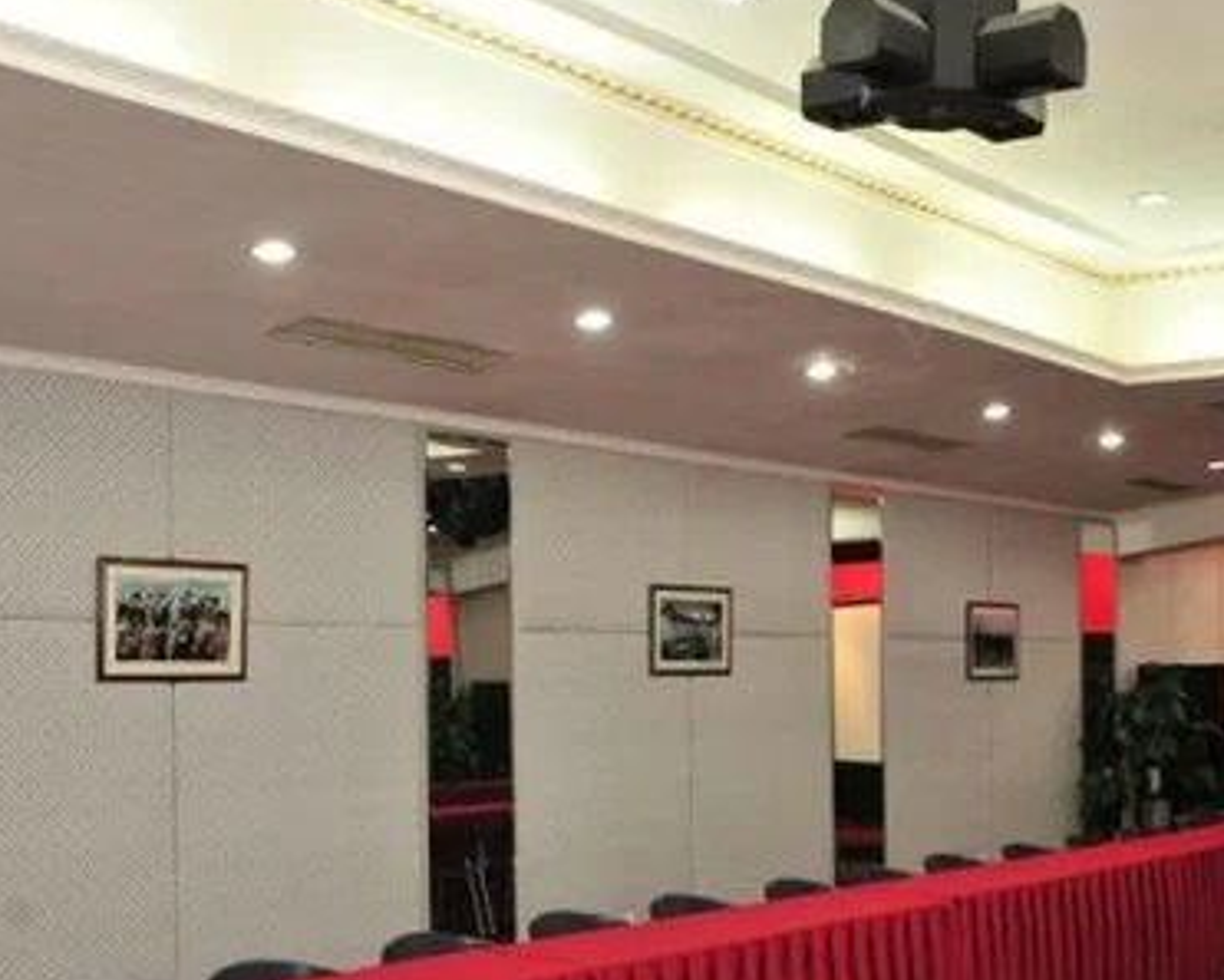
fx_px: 1739
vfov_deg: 31.2
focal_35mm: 48
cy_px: 670
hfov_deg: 37.4
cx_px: 977
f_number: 4.5
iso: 800
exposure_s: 1/30
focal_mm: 28
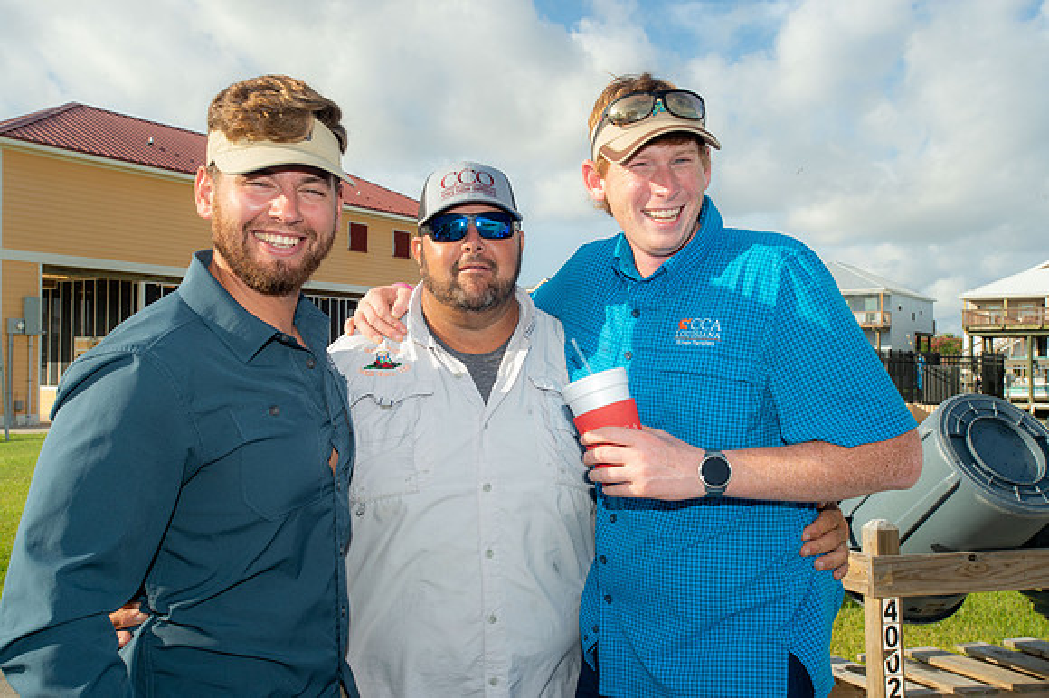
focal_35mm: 35
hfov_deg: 54.5
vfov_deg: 37.8
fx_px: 1019
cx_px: 524
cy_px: 349
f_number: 14
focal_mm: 35
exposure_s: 1/250
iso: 500
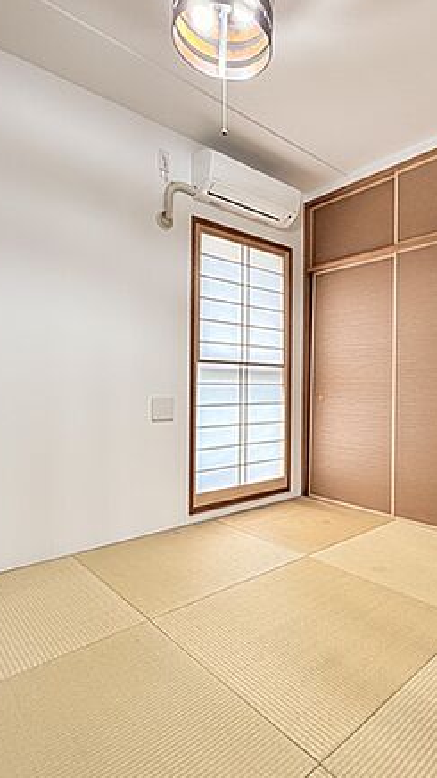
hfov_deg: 52.0
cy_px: 384
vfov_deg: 83.9
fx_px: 433
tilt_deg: +1.7
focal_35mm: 21
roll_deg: +1.1
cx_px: 309
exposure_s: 1/100
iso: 250
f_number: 2.2
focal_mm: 2.22
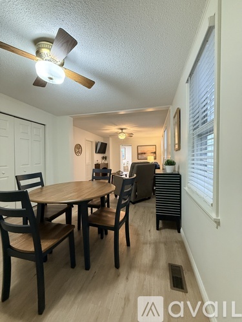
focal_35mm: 14
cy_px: 161
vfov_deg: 102.1
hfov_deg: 85.7
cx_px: 121
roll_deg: -0.4
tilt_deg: -0.7
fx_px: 130
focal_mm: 2.22
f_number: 2.2
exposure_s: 1/60
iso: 500
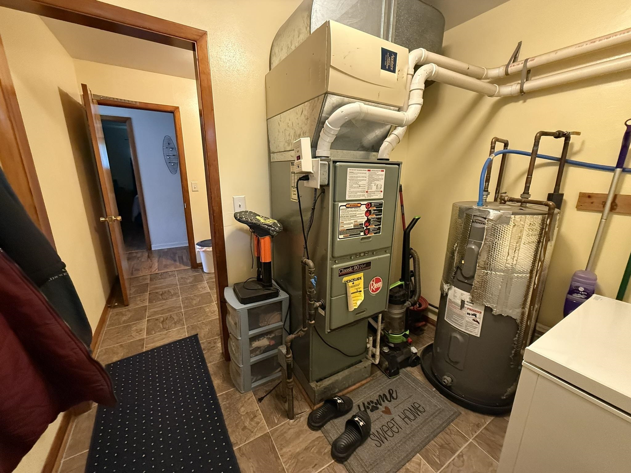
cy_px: 236
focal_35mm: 14
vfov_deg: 85.7
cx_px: 316
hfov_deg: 102.1
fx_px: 255
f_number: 2.2
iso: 800
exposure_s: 1/60
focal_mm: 2.22
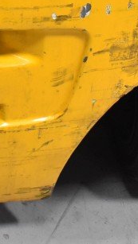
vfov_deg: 15.9
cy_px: -56
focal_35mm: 129
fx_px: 838
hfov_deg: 9.2
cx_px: -57
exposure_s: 1/30
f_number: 5
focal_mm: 21
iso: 1600
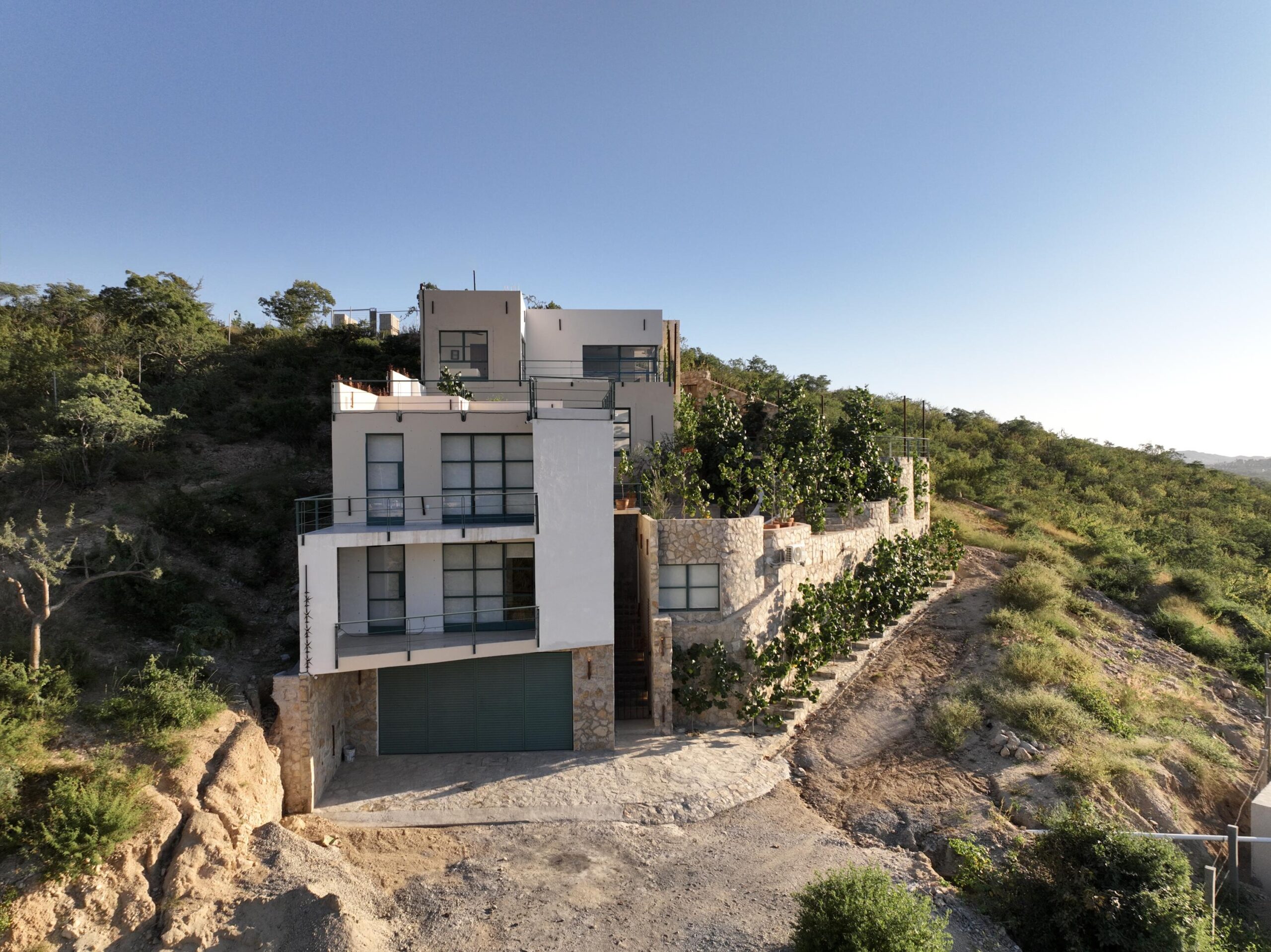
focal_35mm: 24
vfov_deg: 56.8
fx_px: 881
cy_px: 476
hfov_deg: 71.6
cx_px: 636
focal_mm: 12.29
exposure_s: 1/50
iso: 130
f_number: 2.8
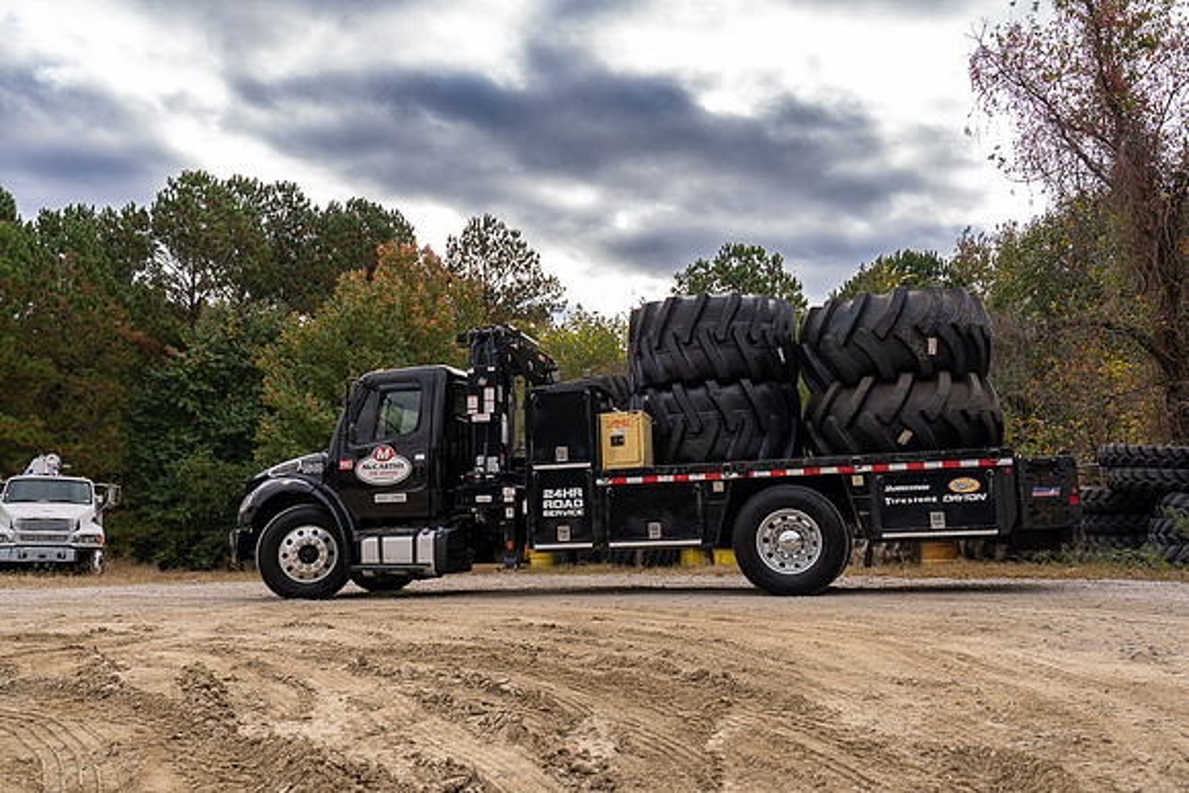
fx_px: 991
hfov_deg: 61.9
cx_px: 594
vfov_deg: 43.6
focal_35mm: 30
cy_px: 396
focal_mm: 30
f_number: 5.6
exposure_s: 1/125
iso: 100
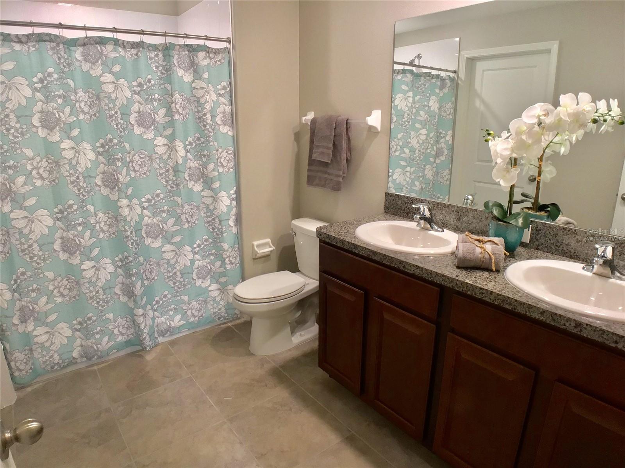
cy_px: 234
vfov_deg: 45.4
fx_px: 560
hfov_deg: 58.4
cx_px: 312
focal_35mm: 31
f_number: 2.4
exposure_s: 1/30
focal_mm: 3.3
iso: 125
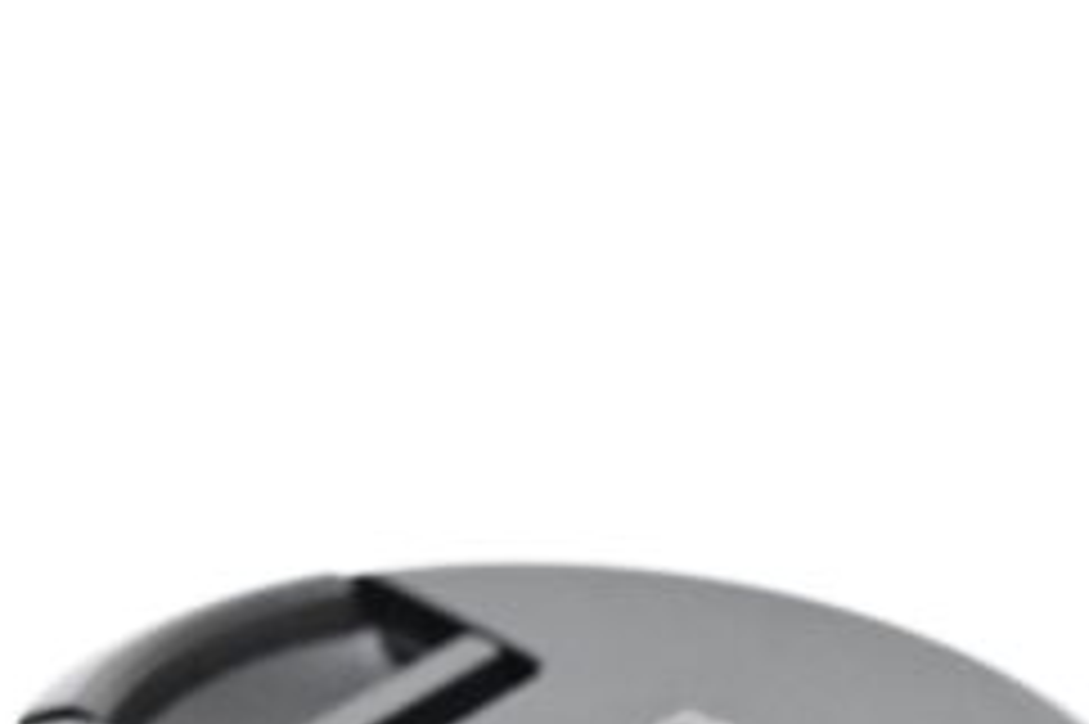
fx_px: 4988
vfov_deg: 8.3
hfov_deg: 12.2
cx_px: -202
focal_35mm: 165
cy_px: 88
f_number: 6.3
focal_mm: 39
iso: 640
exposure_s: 1/100
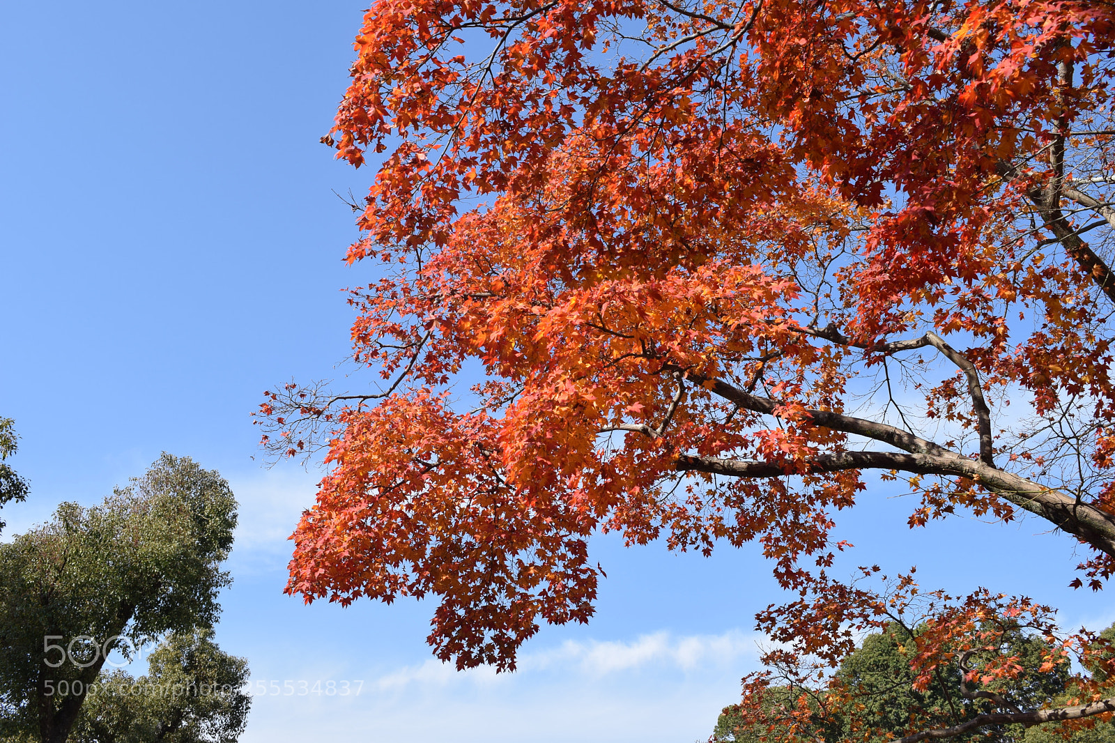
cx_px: 558
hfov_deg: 51.3
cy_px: 372
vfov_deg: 35.5
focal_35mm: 38
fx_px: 1161
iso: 200
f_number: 9
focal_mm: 25
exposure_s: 1/320
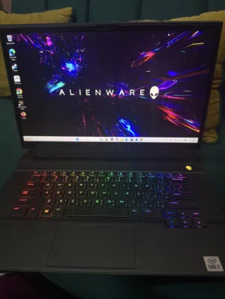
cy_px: 150
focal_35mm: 24
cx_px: 112
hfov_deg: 56.8
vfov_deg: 71.6
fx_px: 208
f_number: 1.78
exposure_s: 1/50
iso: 250
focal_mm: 6.76
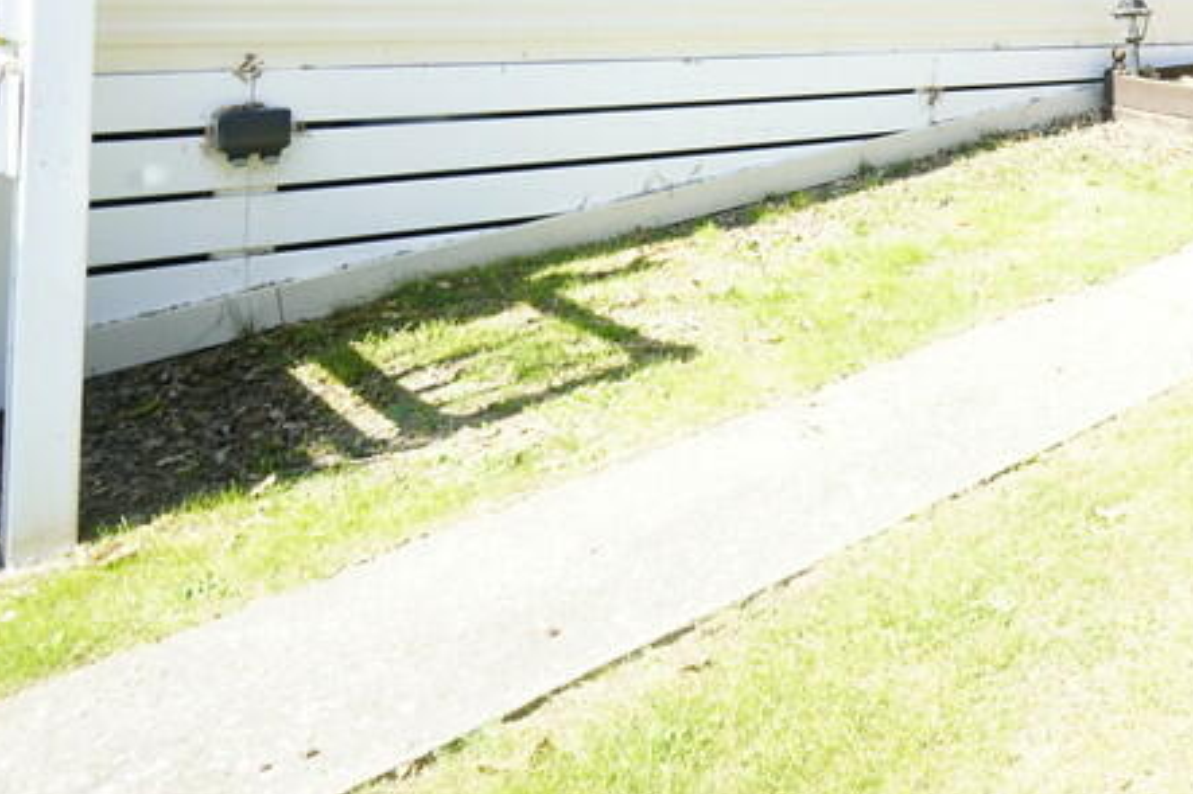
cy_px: -74
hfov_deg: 43.8
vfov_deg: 31.9
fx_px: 1226
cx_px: 1212
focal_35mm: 37
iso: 400
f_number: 11
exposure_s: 1/60
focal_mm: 16
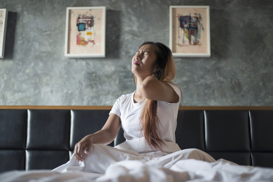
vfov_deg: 27.0
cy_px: 91
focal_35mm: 50
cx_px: 136
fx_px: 379
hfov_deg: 39.6
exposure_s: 1/100
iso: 400
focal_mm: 50
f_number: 1.8
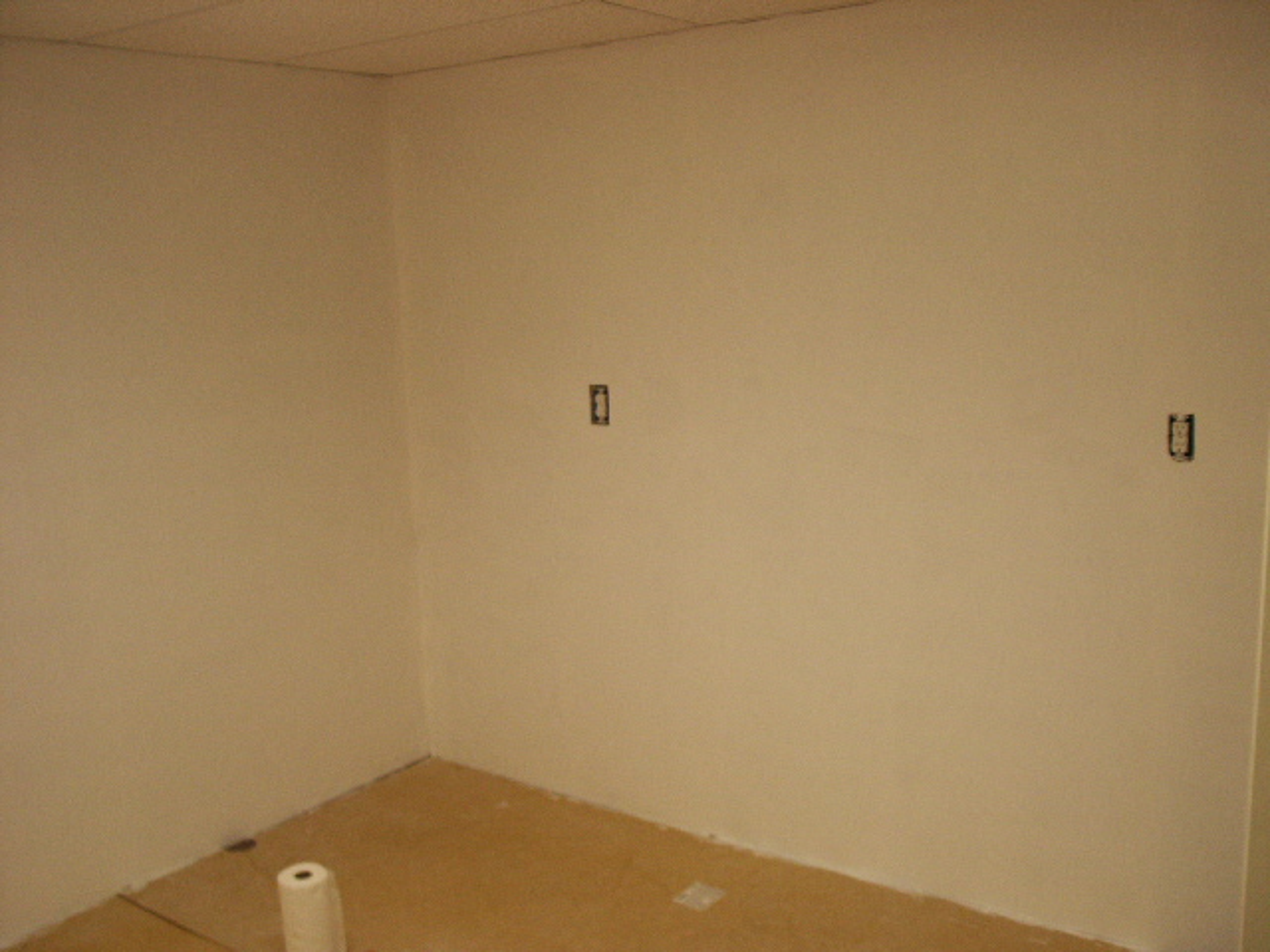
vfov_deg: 40.7
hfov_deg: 52.6
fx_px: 1284
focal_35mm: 35
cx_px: 635
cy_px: 476
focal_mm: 7.2
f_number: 3
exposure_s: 1/45
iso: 125
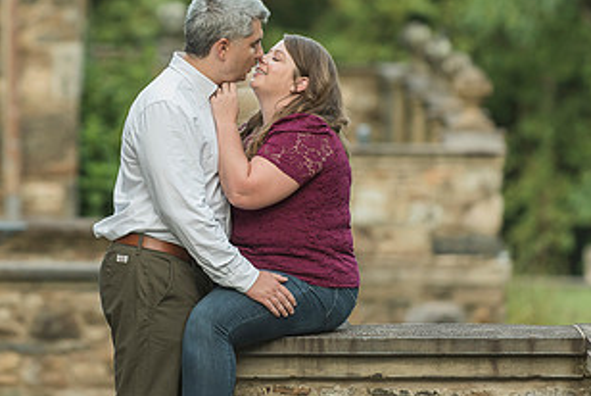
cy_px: 128
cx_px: 196
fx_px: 6408
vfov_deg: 3.5
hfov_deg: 5.3
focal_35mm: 390
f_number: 3.2
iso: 800
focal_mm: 200
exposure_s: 1/400
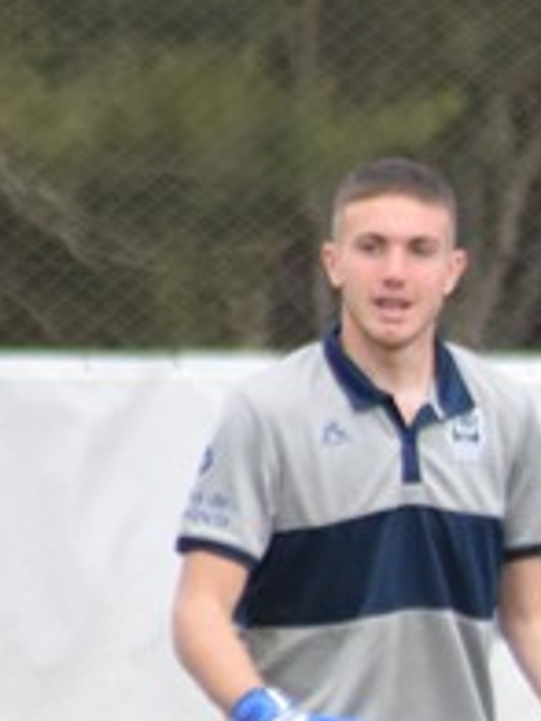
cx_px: 1505
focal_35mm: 1787
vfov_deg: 1.1
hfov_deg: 0.8
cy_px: 614
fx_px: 37238
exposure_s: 1/1600
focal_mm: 270
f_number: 6.3
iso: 1250
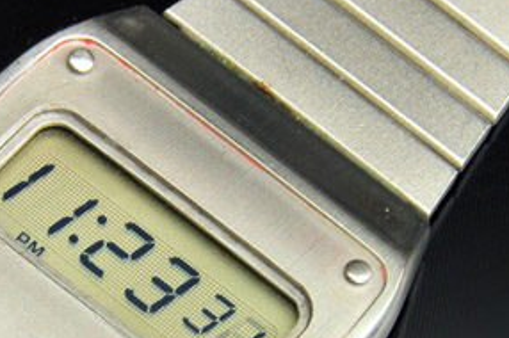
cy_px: 290
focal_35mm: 945
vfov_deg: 1.5
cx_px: 110
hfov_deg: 2.2
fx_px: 13346
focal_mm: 200
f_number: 14
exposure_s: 2
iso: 200
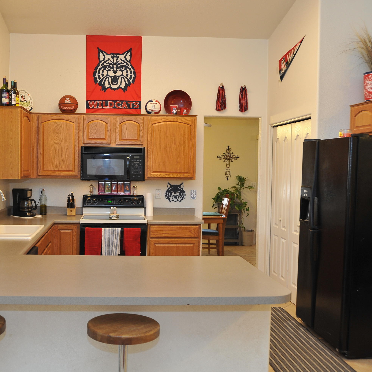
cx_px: 120
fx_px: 474
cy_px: 189
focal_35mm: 39
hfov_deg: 42.2
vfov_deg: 42.8
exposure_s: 1/30
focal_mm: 30
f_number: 5.6
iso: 1000
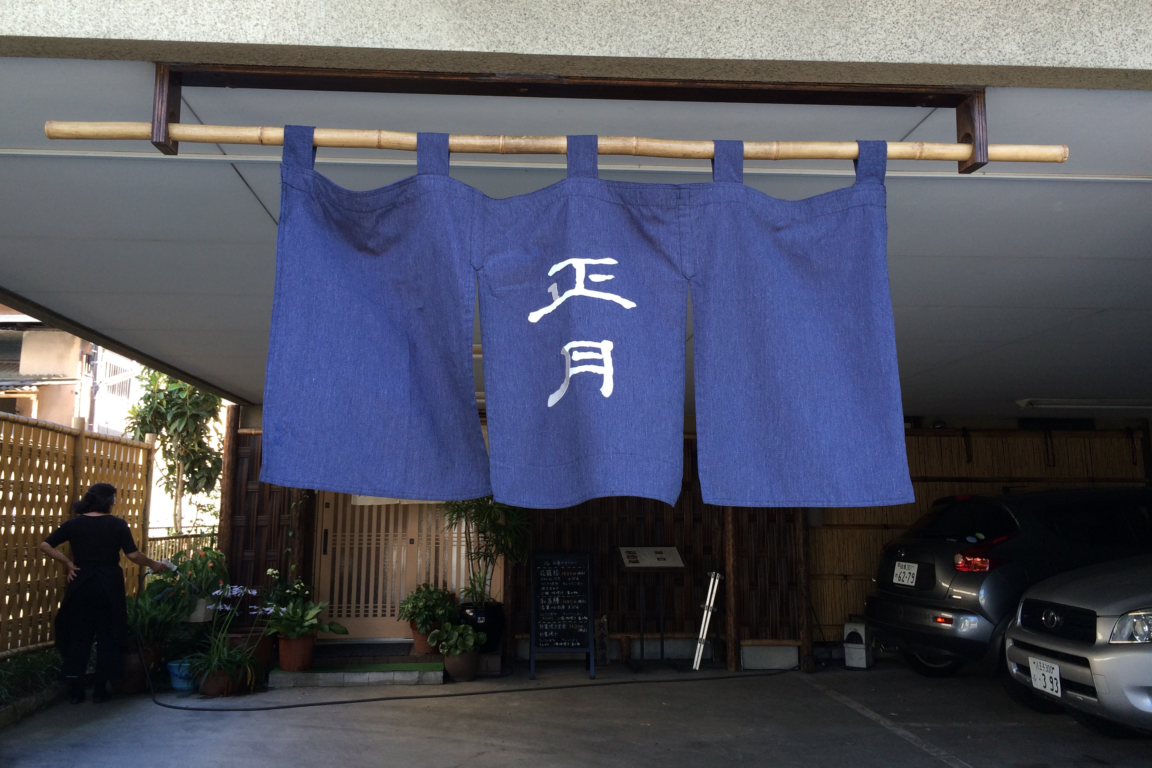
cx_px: 573
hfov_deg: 60.3
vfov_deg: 42.2
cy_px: 333
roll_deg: +0.4
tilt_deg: +8.5
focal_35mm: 31
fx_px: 992
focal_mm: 4.15
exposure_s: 1/120
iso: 50
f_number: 2.2
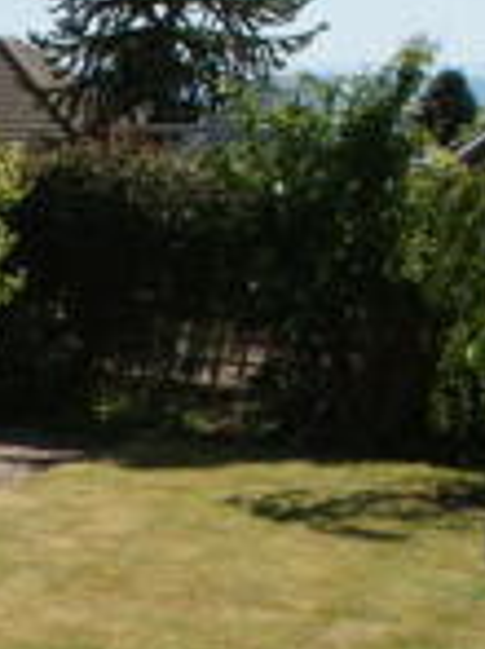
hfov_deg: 16.5
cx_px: -346
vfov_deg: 25.0
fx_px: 1441
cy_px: 506
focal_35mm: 77
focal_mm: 12
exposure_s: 1/160
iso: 100
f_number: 10
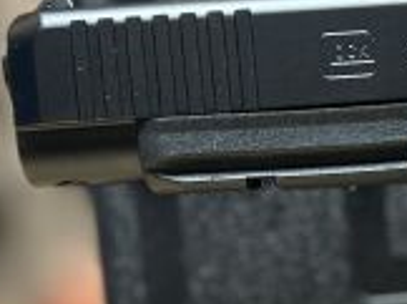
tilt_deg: -3.6
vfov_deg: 11.0
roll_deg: +5.2
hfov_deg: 14.0
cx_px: 562
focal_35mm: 134
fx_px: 1573
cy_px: 278
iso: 100
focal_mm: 5.7
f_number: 1.5
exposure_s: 1/50
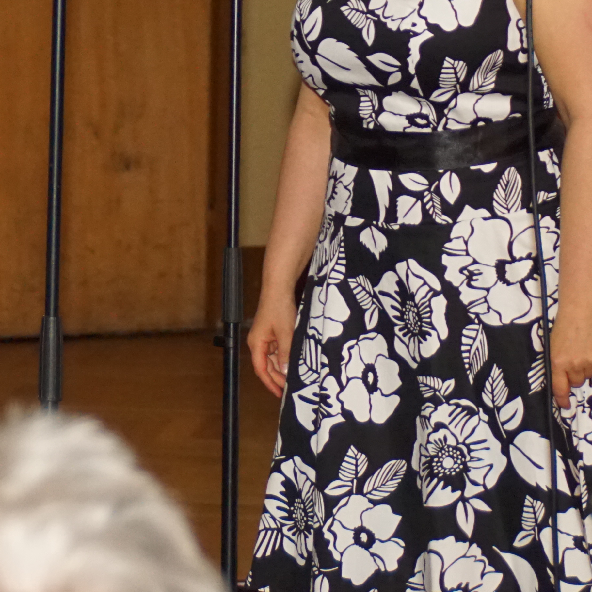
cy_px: -29
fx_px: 6122
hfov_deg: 5.5
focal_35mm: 316
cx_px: 40
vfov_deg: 5.5
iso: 1600
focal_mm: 75
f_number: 5.6
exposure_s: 1/60
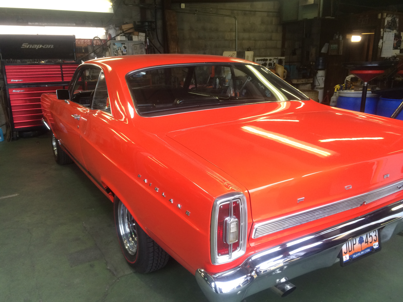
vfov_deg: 48.2
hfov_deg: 61.7
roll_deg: +1.1
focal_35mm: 29
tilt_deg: -15.0
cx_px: 202
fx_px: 338
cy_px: 151
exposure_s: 1/30
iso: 40
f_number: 2.2
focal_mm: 4.15
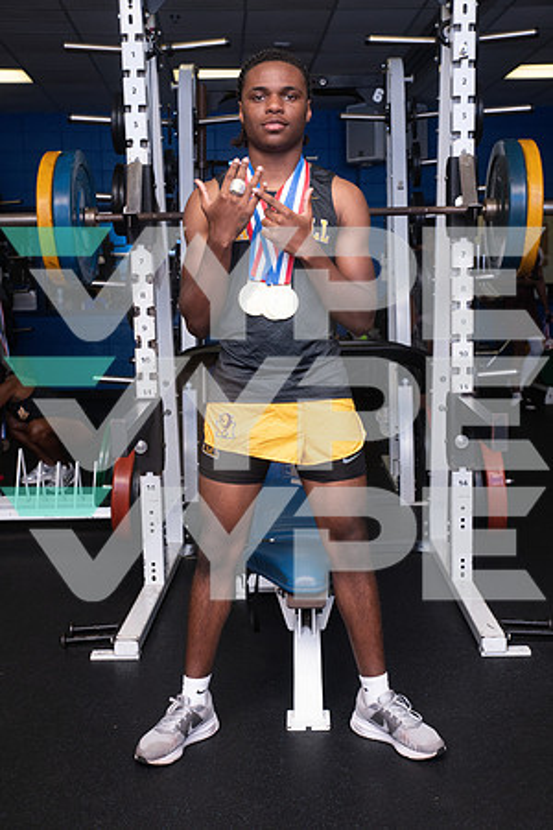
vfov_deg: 44.5
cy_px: 415
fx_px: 1014
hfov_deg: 30.5
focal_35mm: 44
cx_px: 276
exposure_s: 1/400
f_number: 6.3
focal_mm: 44
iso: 500
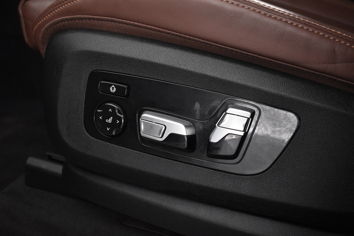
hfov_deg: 53.1
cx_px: 177
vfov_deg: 36.9
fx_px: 354
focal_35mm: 36
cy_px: 118
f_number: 4
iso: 3200
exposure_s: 1/25
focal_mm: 24
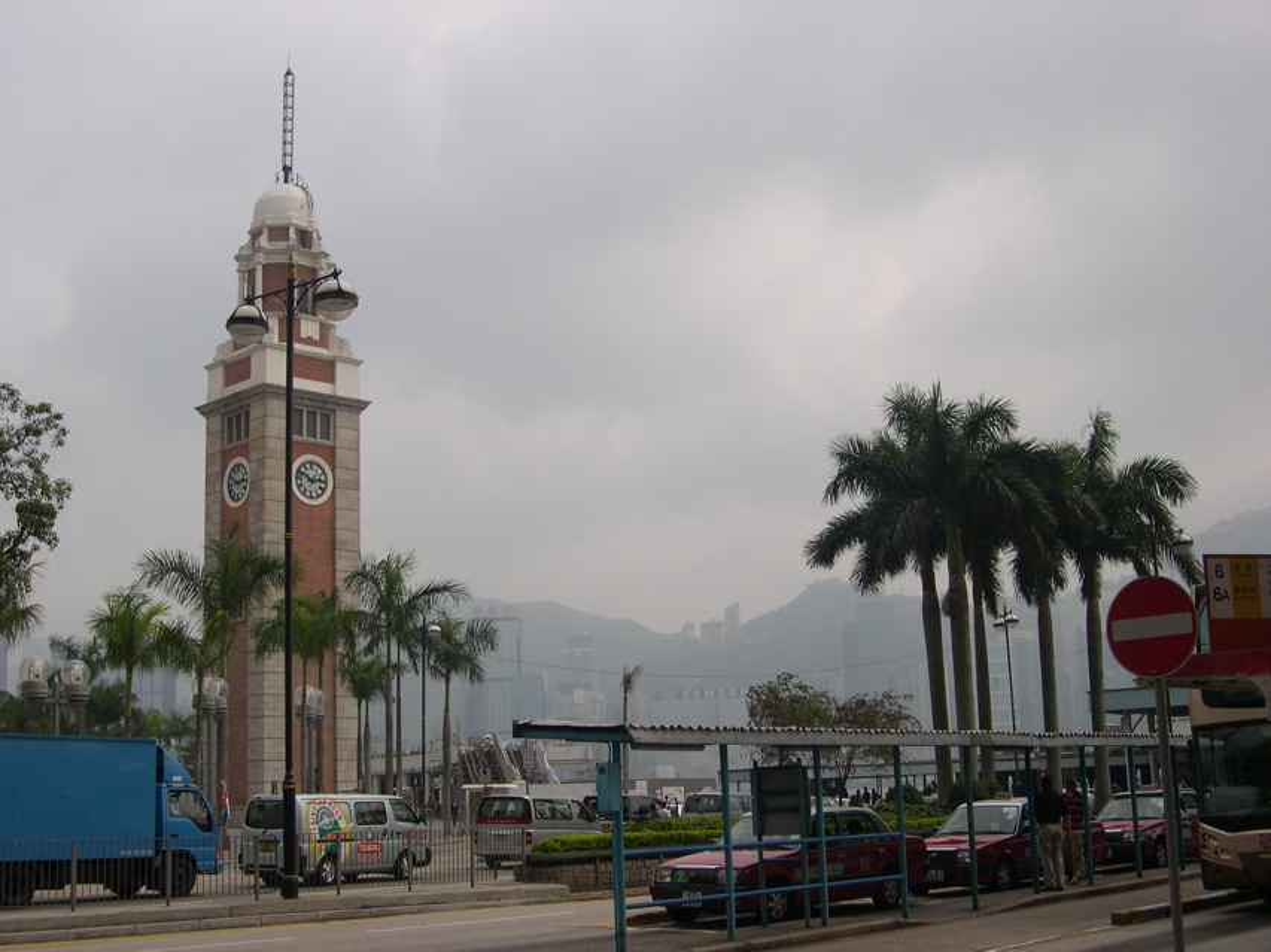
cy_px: 476
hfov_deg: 44.8
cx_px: 636
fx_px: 1541
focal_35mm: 42
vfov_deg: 34.3
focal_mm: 9
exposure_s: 1/280
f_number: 8
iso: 100
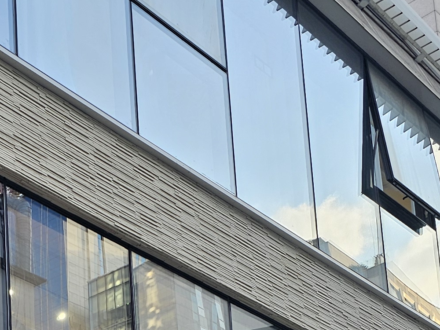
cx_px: 15
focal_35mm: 92
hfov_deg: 20.7
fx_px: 1169
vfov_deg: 14.1
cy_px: 607
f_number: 1.7
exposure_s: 1/120
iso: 12
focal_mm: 6.3
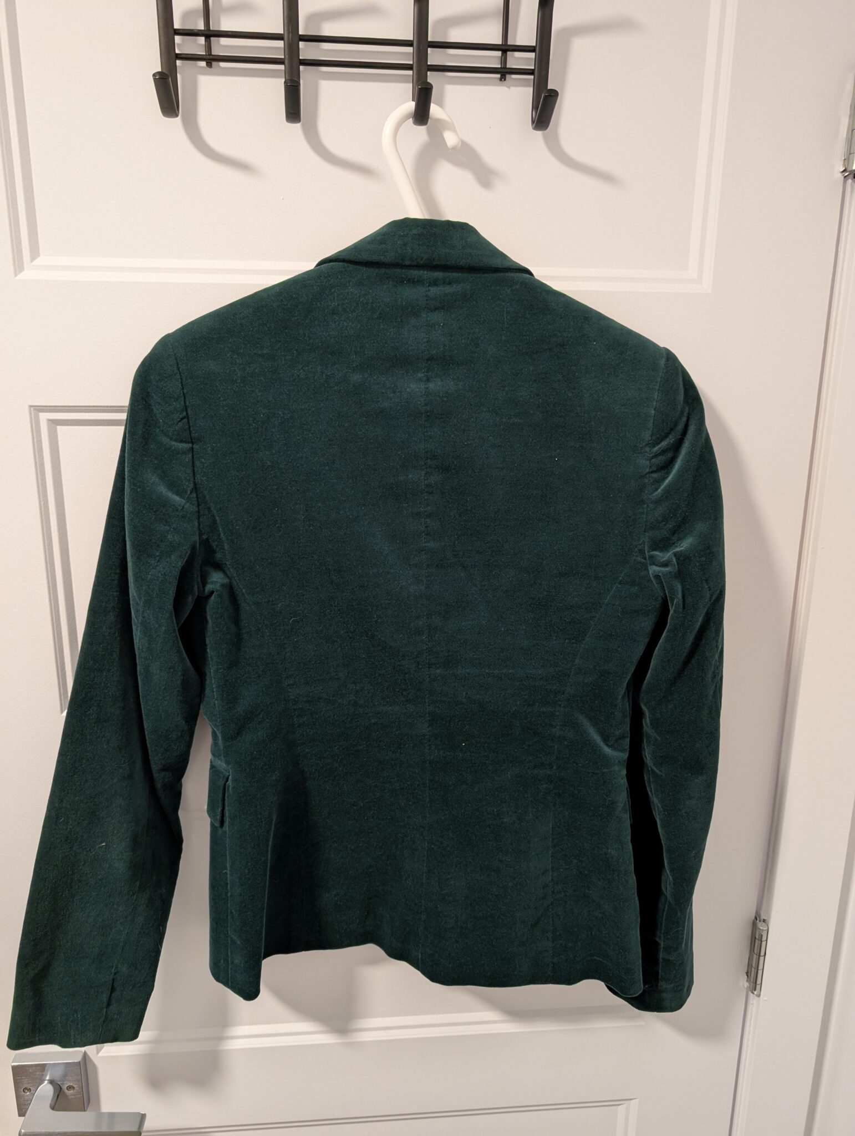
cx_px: 428
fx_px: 788
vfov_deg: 71.5
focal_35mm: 24
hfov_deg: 56.9
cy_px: 568
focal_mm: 6.9
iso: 669
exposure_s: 1/60
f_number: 1.68
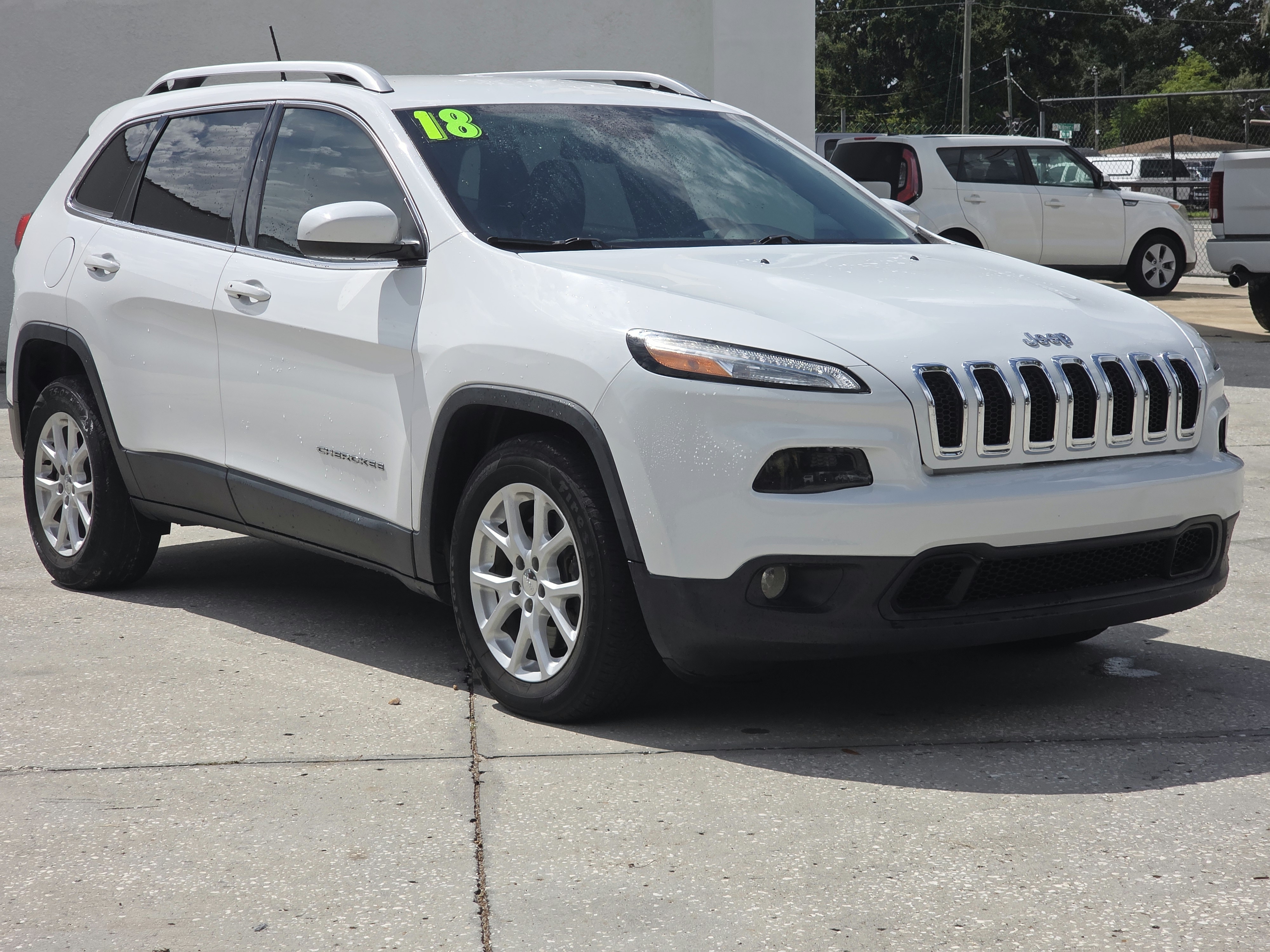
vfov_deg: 21.3
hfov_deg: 28.2
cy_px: 476
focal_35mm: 69
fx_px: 2531
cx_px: 635
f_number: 2.4
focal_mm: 7.9
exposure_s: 1/4127
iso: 50
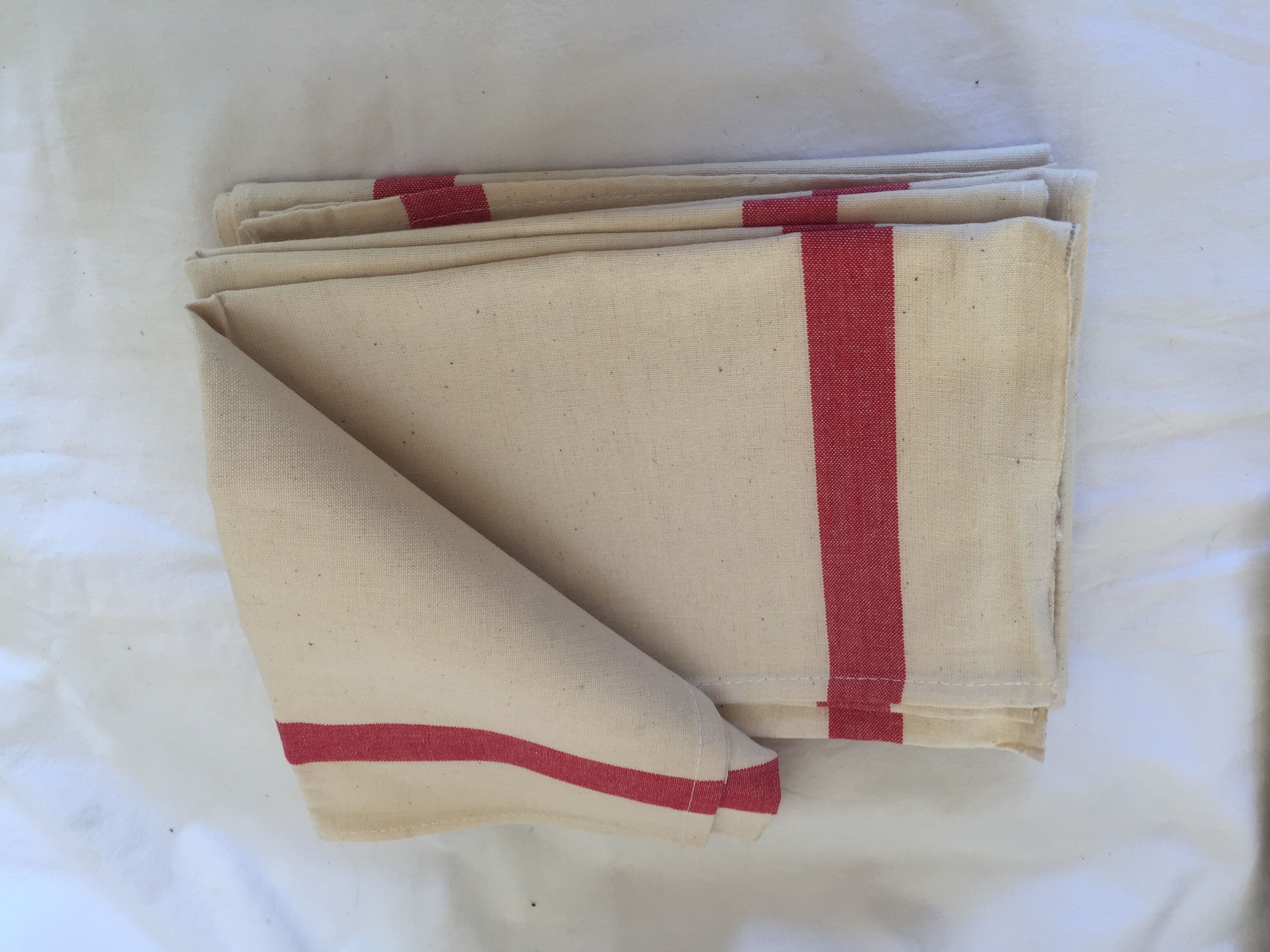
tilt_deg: -61.3
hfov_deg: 61.7
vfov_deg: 48.2
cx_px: 635
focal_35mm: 29
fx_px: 1064
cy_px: 476
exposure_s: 1/50
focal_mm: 4.15
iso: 32
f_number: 2.2
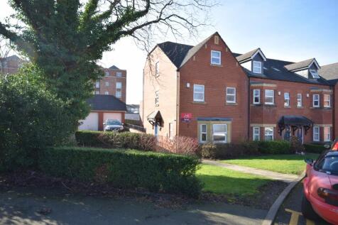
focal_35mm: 21
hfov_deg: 81.2
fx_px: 197
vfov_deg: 59.5
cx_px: 169
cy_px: 112
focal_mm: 14
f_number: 8
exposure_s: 1/250
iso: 400
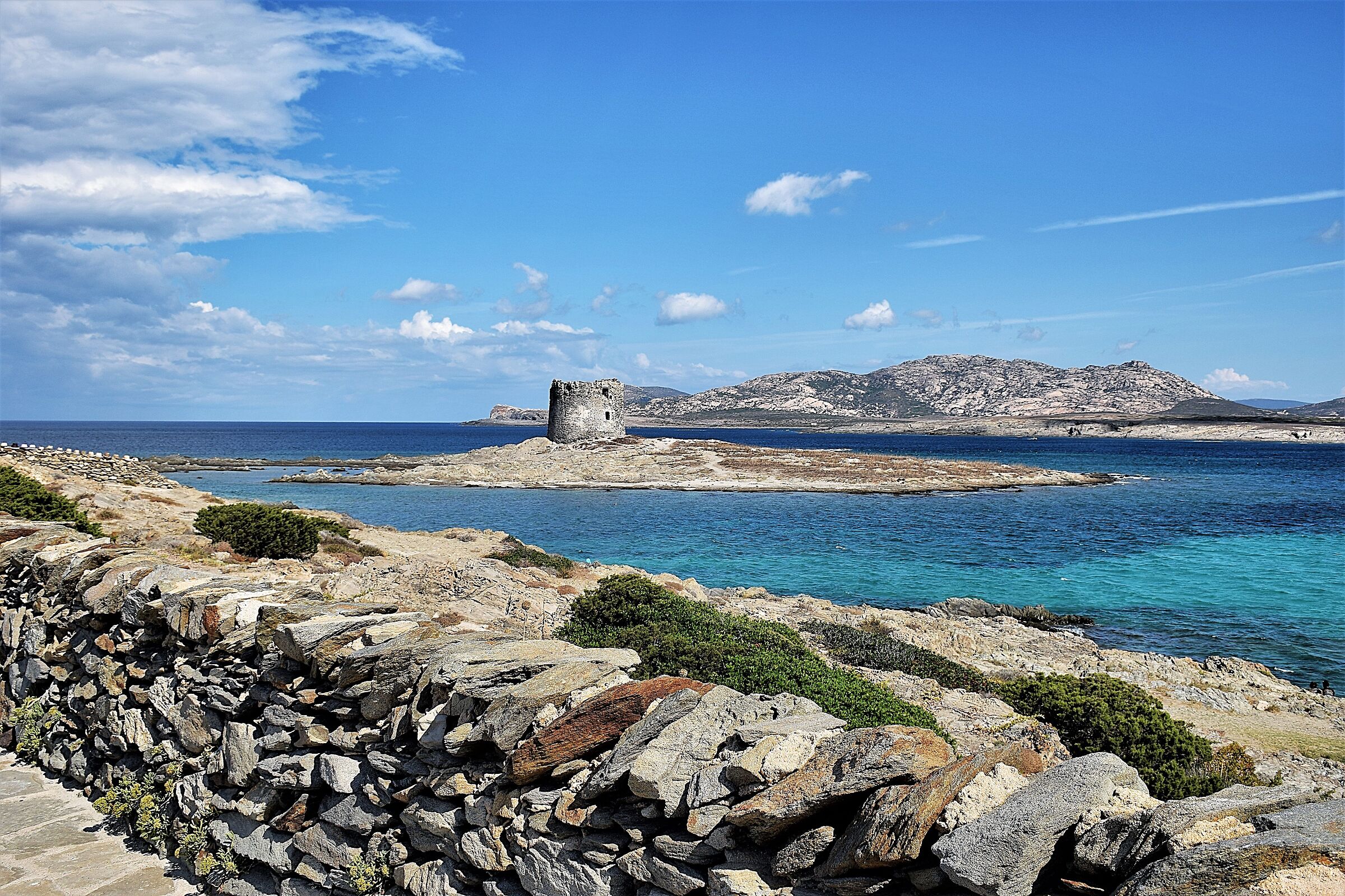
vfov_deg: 38.4
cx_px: 672
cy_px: 448
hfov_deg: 55.1
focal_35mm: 34
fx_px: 1289
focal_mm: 23
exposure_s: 1/400
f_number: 10
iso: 100
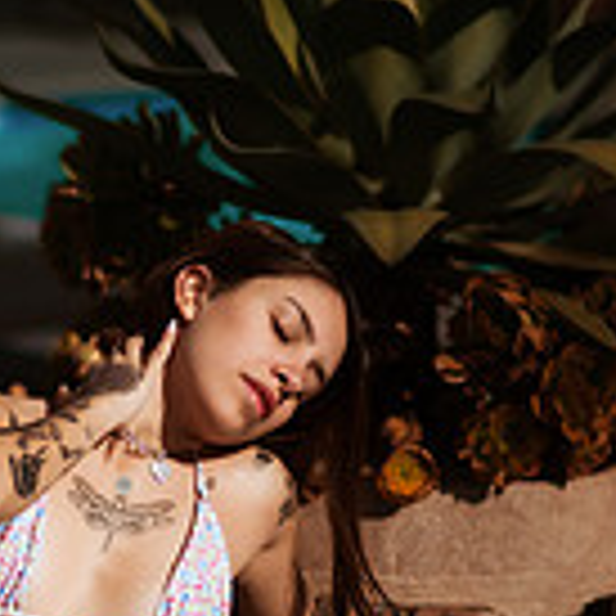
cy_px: 427
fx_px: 3262
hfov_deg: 10.7
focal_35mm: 162
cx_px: 49
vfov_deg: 10.8
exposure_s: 1/8000
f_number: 1.8
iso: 50
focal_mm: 58
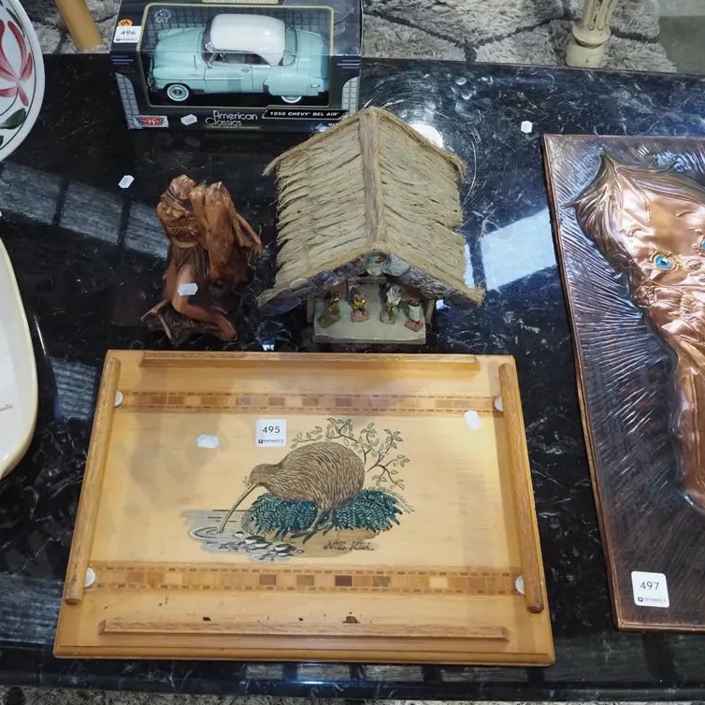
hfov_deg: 46.0
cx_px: 311
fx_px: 830
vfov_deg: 46.0
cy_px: 353
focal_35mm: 36
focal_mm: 15
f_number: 5.6
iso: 2000
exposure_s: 1/60
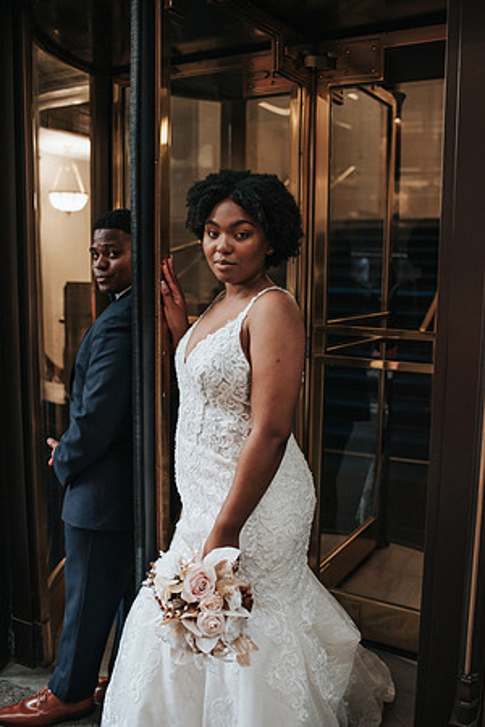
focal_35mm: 35
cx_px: 242
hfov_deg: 37.9
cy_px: 364
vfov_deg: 54.4
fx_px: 707
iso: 1000
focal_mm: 35
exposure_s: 1/500
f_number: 2.8
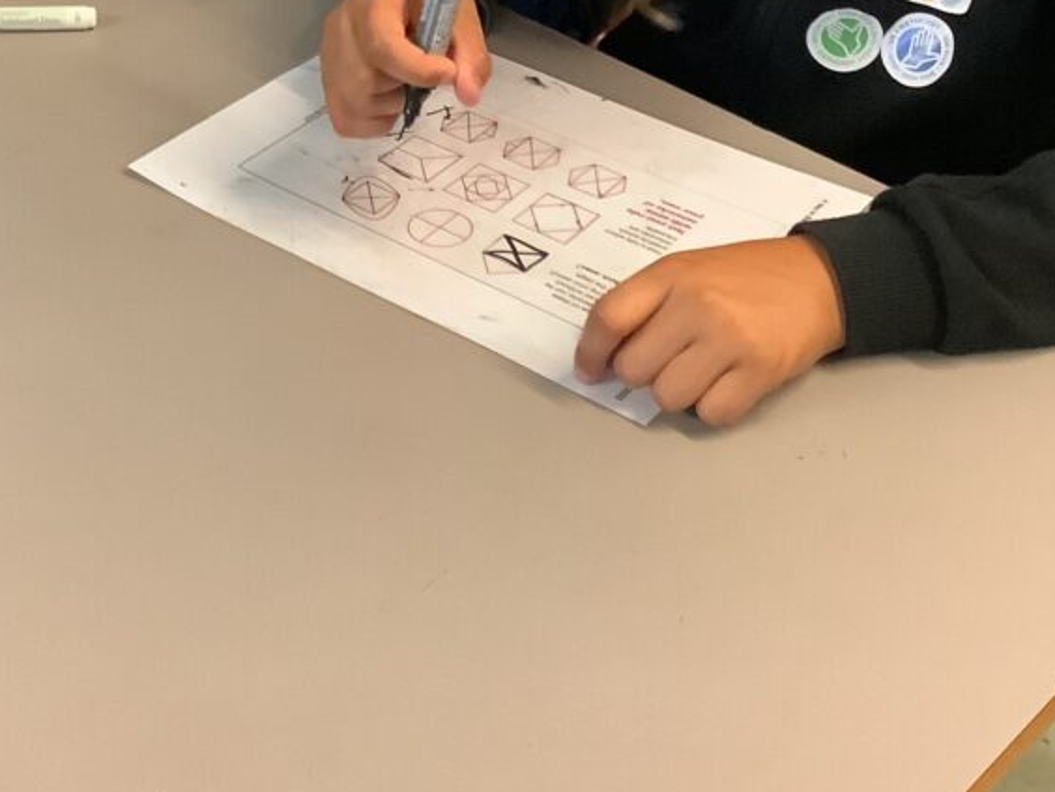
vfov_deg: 21.6
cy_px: 45
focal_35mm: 66
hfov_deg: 29.3
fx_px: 2011
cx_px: 393
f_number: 2.4
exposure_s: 1/33
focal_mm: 3.3
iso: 400
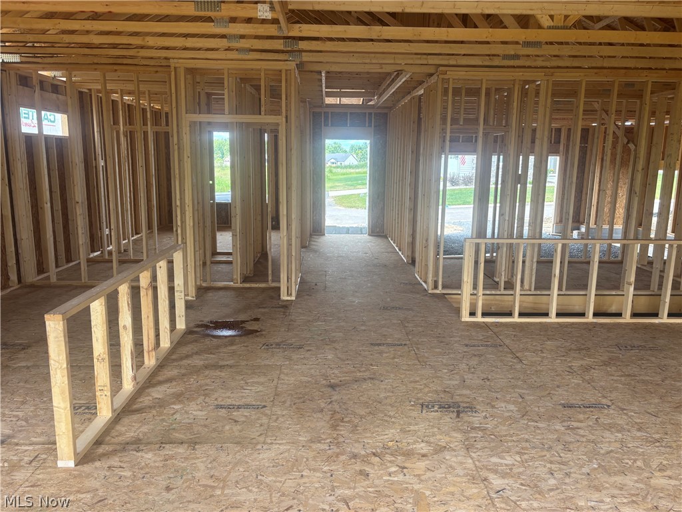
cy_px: 256
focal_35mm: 26
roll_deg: -0.6
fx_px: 512
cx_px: 341
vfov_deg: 53.1
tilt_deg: -10.6
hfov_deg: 67.3
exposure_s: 1/161
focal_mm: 5.96
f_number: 1.6
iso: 50
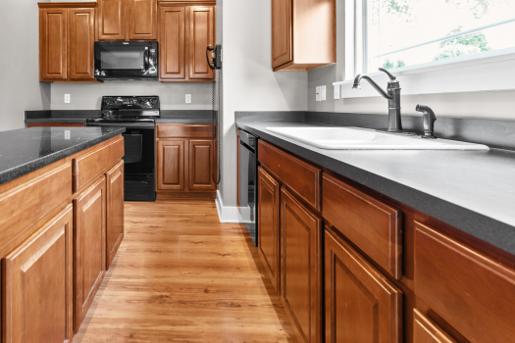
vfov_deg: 60.3
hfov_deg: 81.8
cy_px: 112
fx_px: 286
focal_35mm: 20
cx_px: 181
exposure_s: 1/5
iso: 100
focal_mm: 14
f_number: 5.6
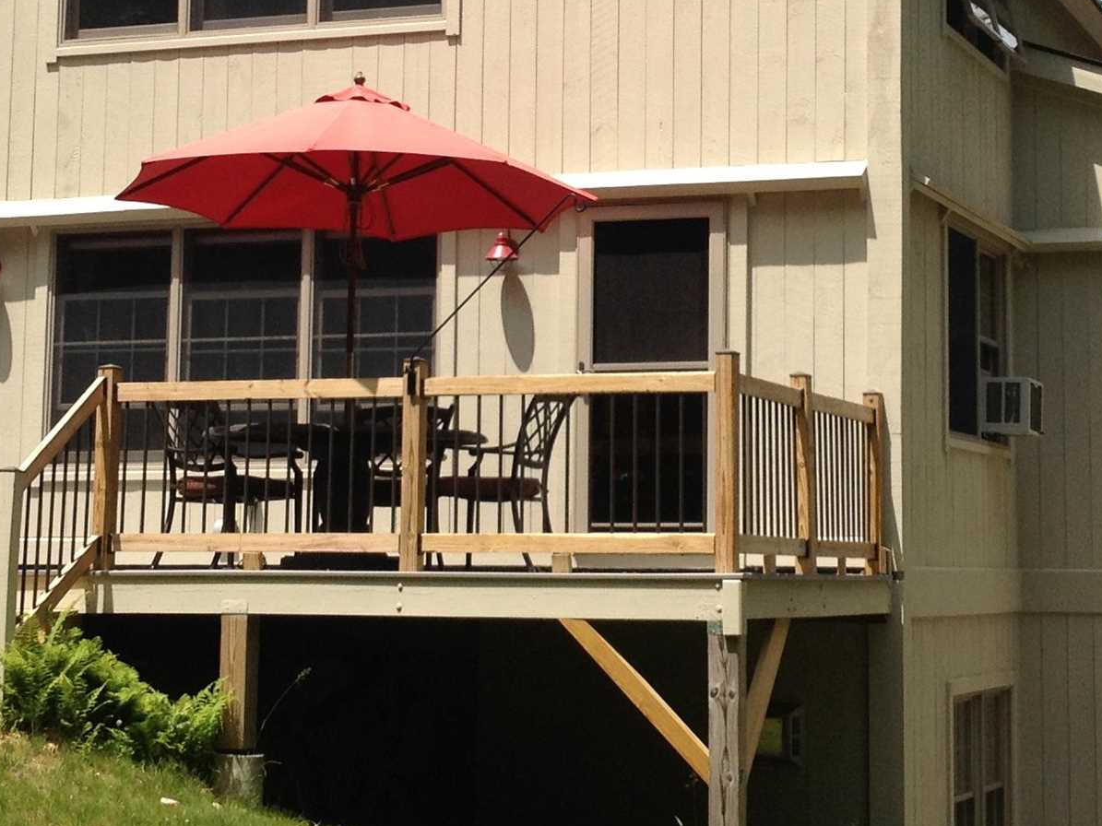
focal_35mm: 90
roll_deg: -0.3
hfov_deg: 21.8
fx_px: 2865
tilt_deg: +7.9
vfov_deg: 16.3
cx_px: 627
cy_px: 183
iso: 50
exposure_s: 1/1534
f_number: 2.4
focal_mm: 4.28
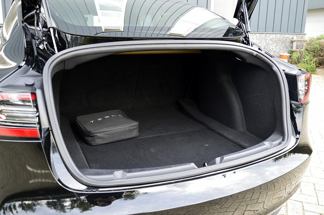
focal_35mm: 33
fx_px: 297
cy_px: 108
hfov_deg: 57.3
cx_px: 162
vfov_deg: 39.9
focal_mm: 22
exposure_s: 1/60
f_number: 4.5
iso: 800
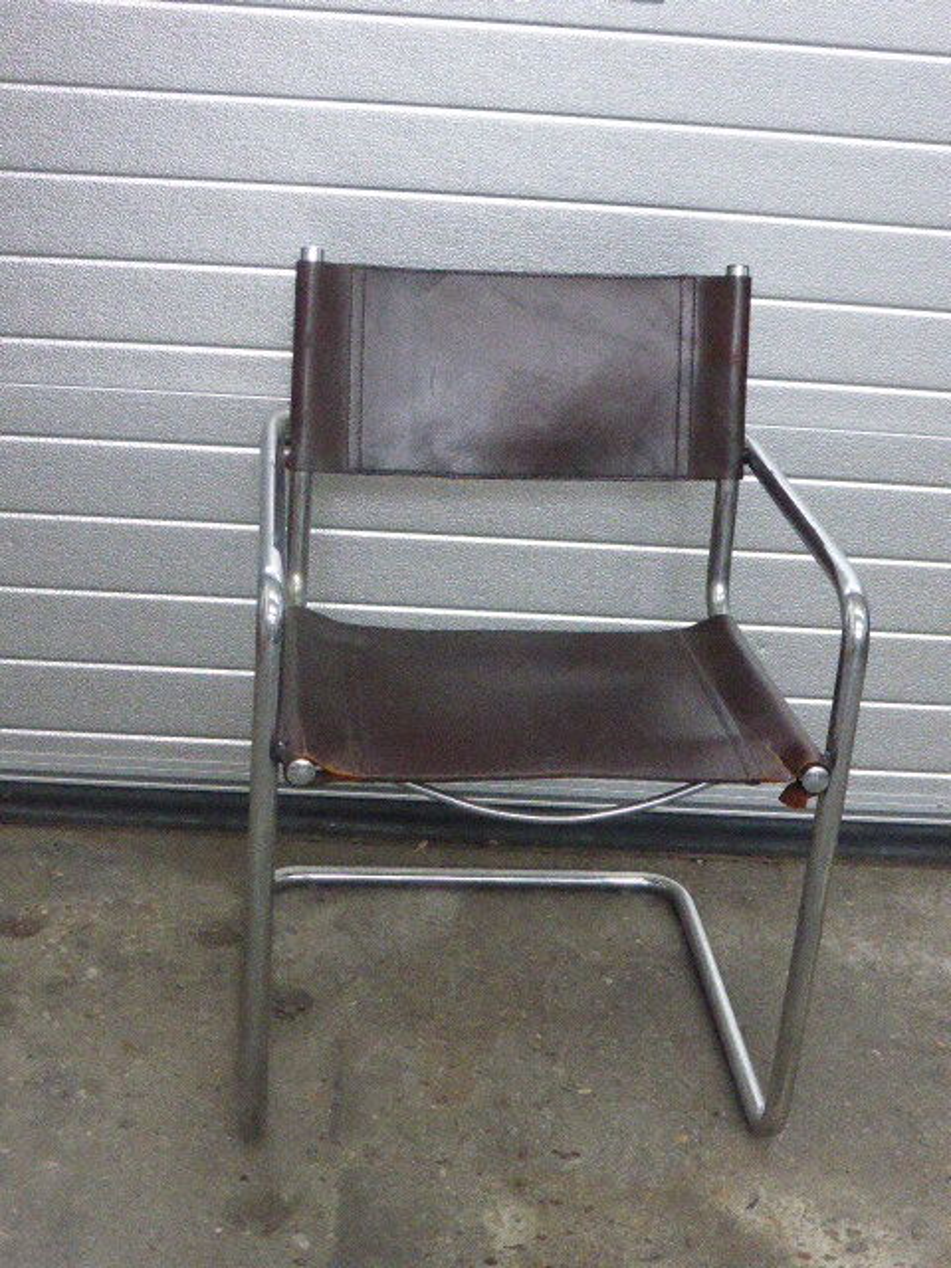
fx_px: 2088
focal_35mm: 57
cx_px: 476
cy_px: 634
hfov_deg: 25.7
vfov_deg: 33.8
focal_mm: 9.7
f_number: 4.6
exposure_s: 1/125
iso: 1600
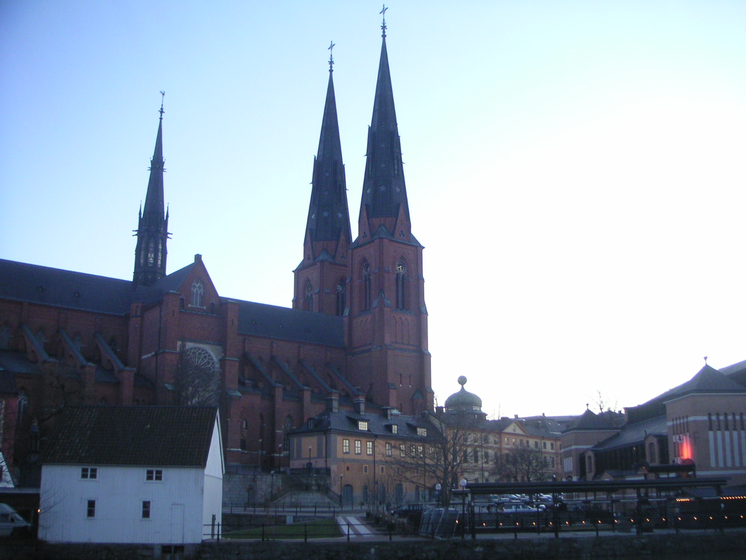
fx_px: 819
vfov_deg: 37.7
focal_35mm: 38
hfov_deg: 49.0
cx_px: 373
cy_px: 280
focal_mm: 6
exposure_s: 1/45
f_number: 2.8
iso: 125
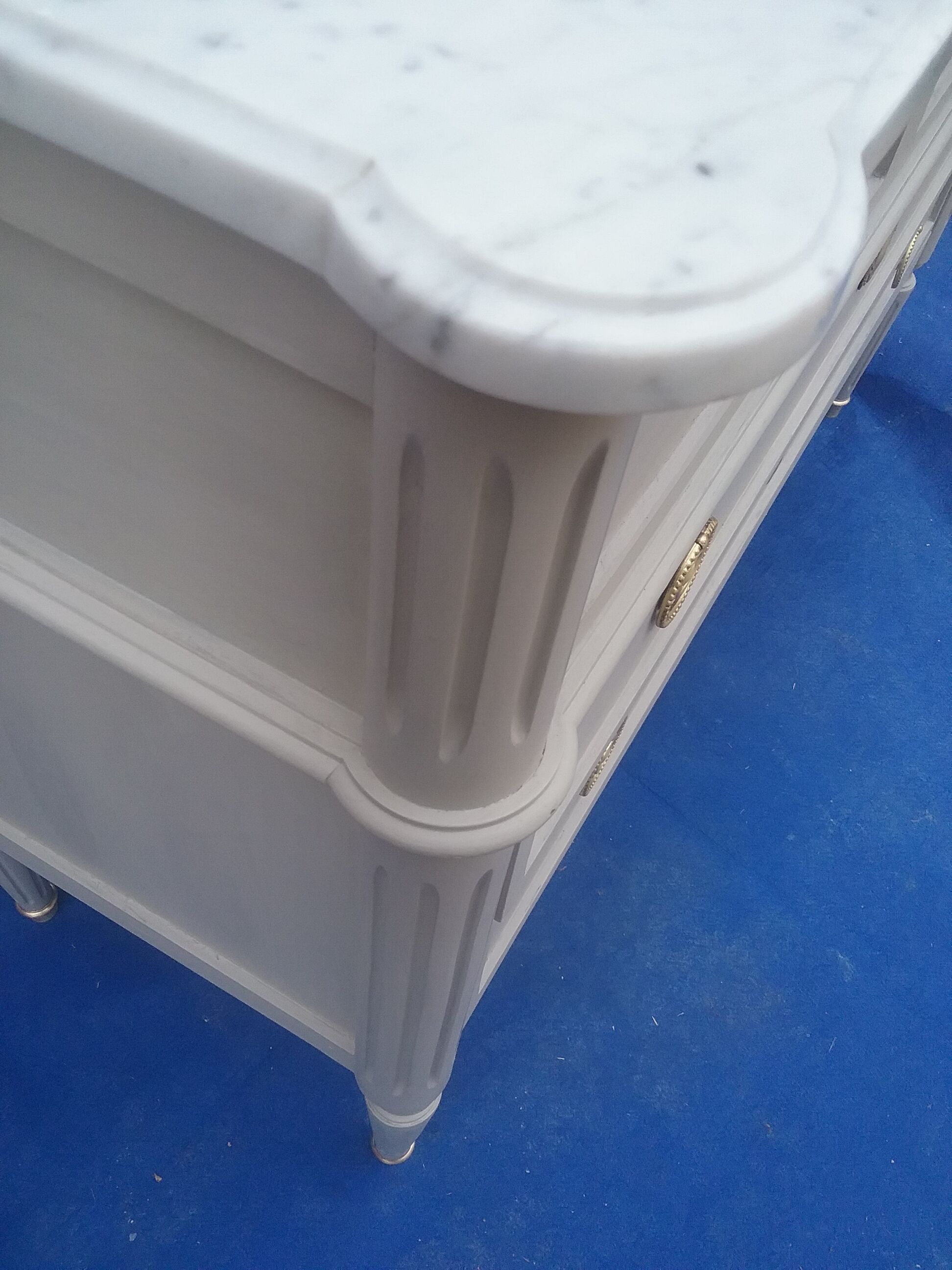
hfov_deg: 45.4
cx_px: 476
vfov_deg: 58.4
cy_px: 635
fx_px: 1137
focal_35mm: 31
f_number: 2.2
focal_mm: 3.3
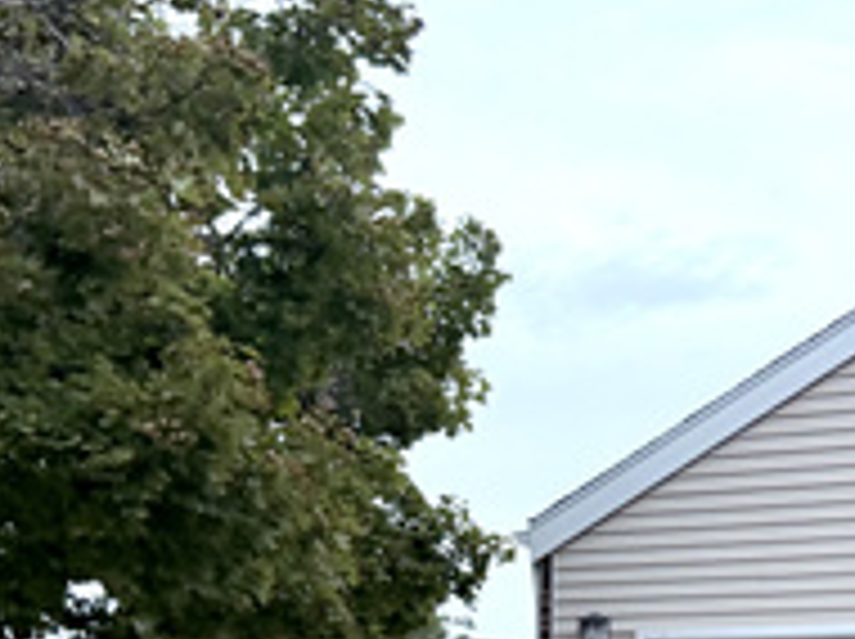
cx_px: 788
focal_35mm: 81
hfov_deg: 23.4
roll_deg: -1.4
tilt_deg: +2.3
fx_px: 1998
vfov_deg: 17.1
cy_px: 837
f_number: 1.78
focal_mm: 6.76
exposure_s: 1/60
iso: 250
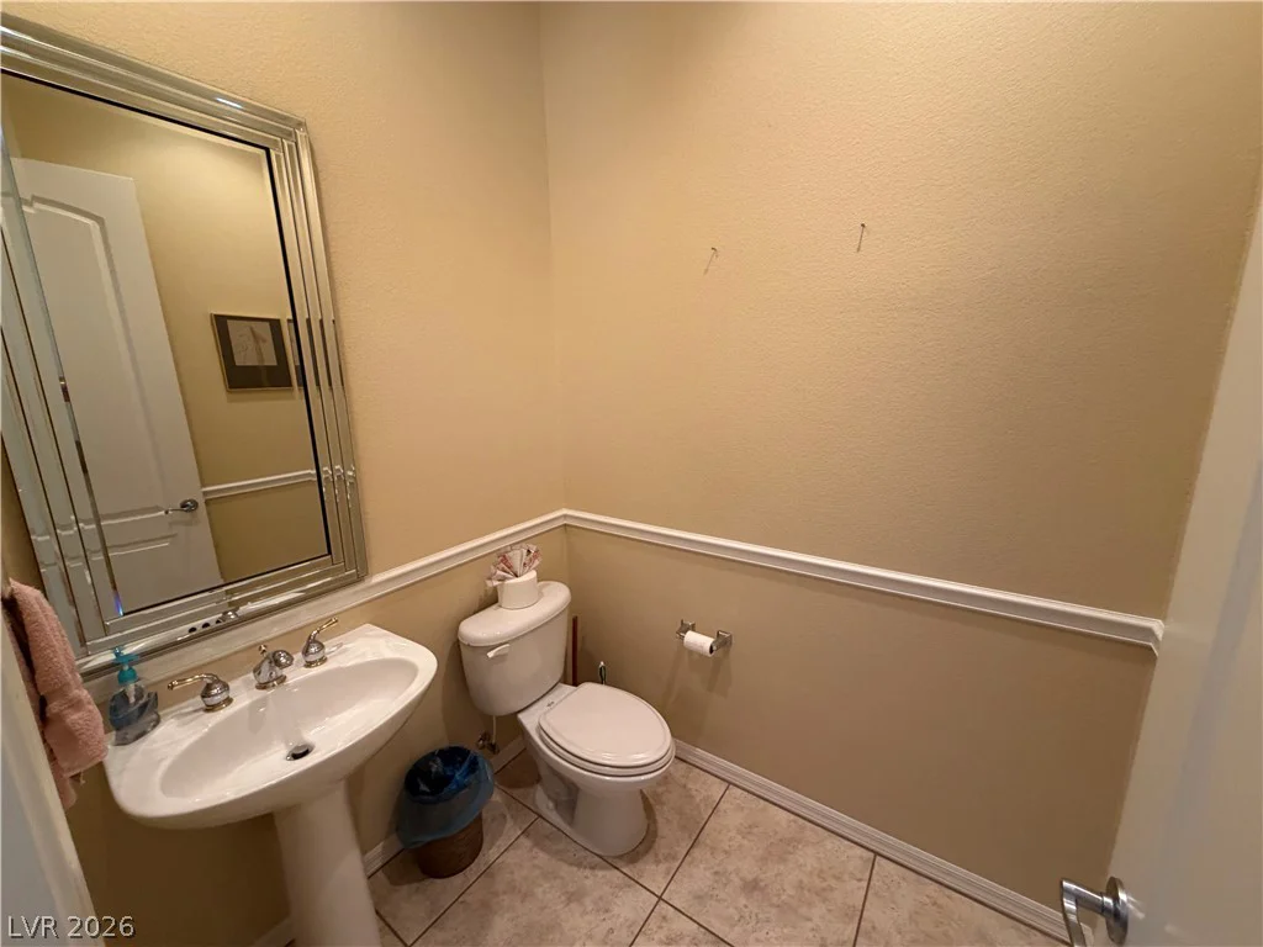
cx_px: 632
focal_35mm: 14
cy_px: 474
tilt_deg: -12.2
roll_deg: +1.2
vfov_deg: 85.7
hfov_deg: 102.1
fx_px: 511
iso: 320
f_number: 2.2
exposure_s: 1/60
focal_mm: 2.22
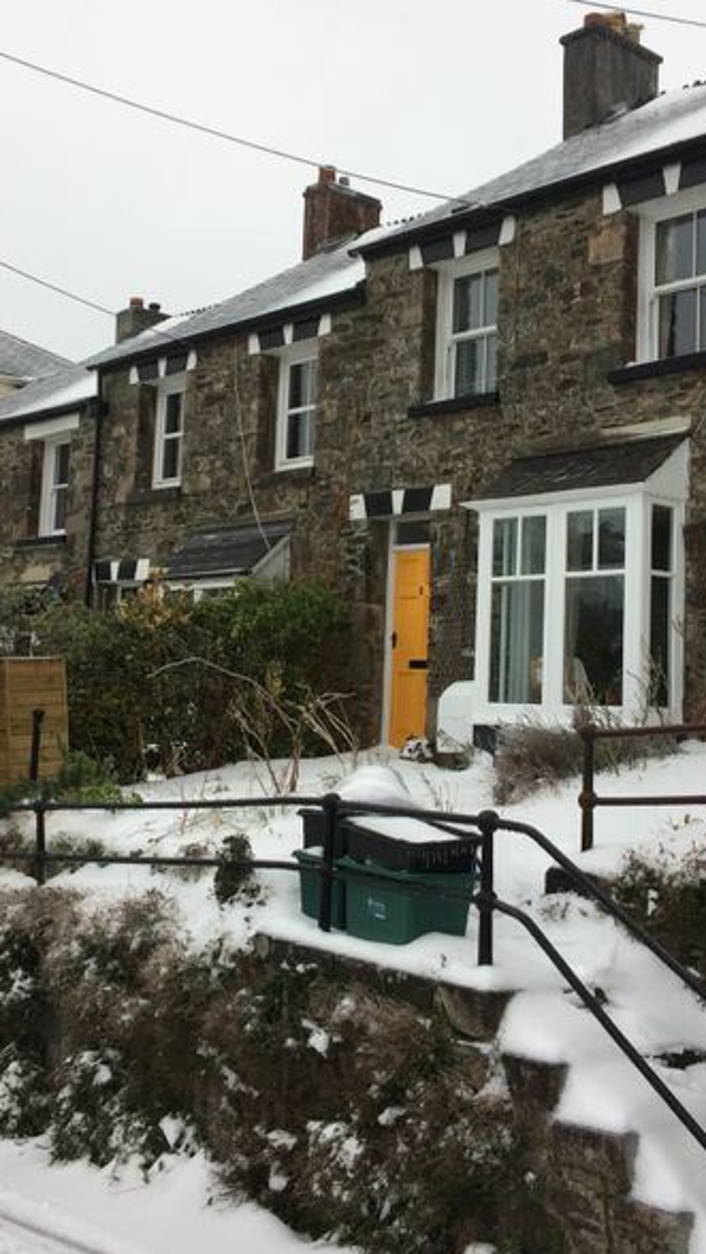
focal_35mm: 43
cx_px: 350
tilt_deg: +4.1
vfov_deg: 47.2
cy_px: 544
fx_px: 1430
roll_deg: -1.9
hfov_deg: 27.7
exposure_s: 1/477
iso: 32
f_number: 2.2
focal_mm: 4.15
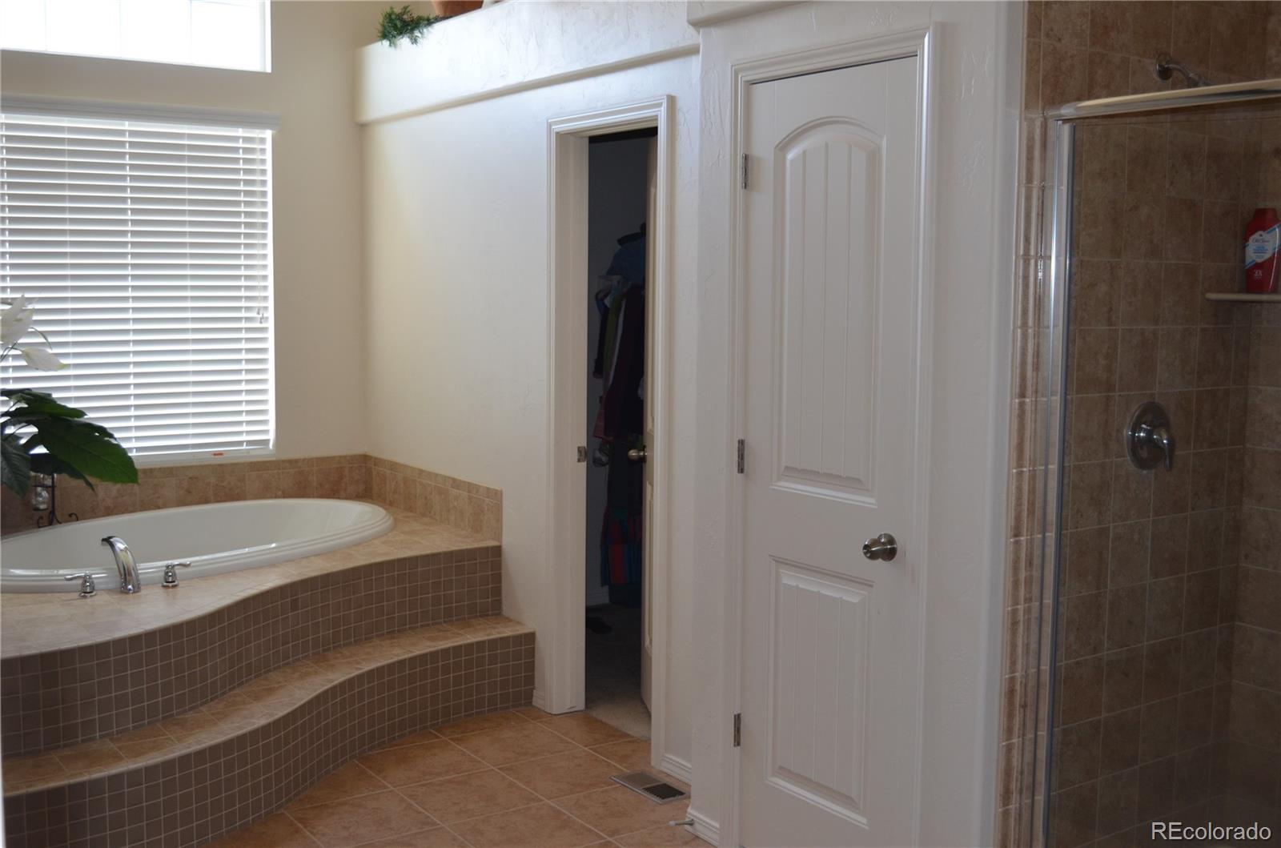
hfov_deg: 49.7
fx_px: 1385
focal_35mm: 39
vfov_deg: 34.0
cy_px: 424
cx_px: 640
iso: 560
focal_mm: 26
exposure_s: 1/60
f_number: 4.2
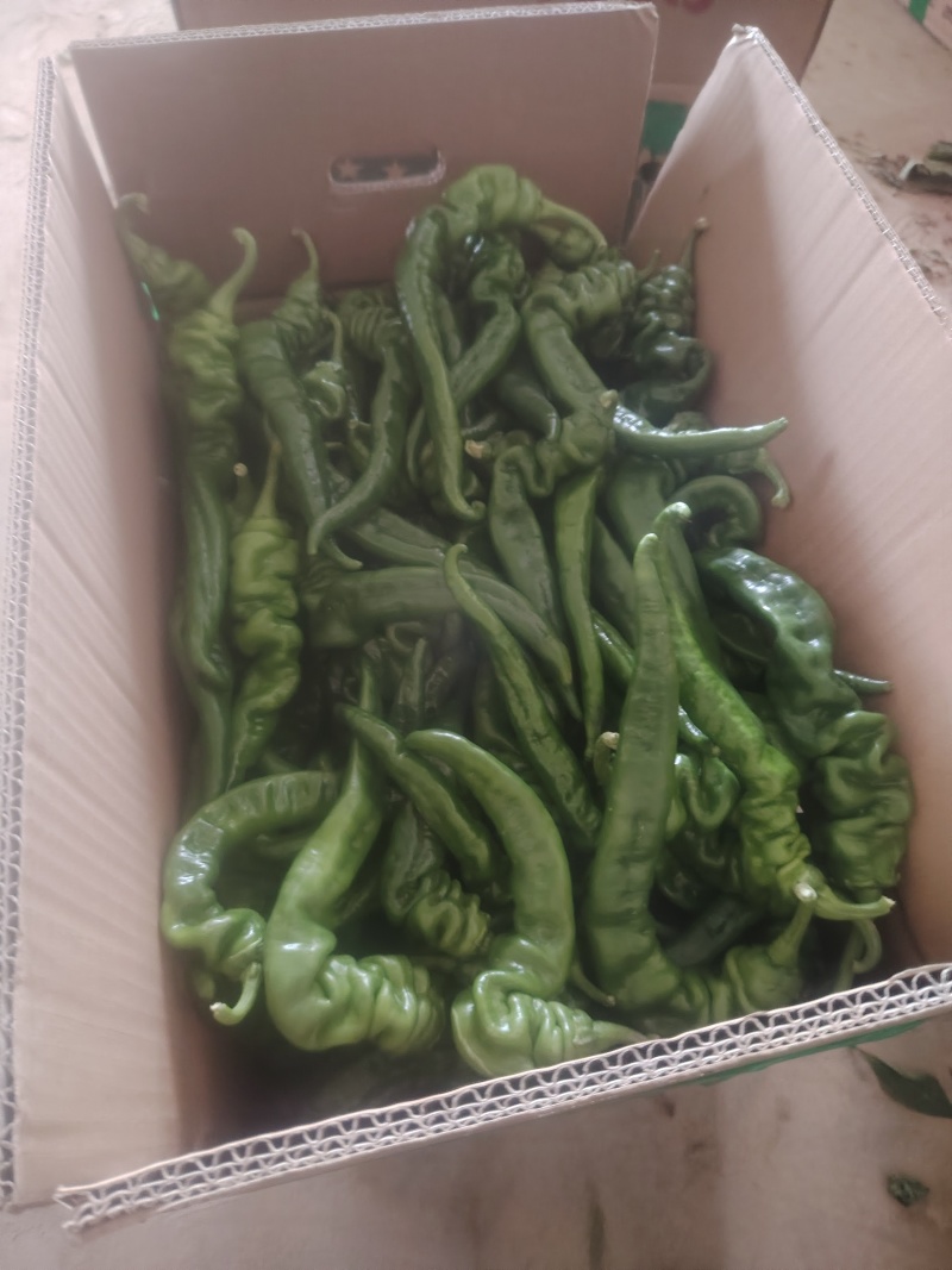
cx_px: 476
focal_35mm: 24
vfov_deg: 71.6
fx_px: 880
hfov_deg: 56.8
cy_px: 635
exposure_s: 1/25
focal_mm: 5.25
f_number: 1.75
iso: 3450
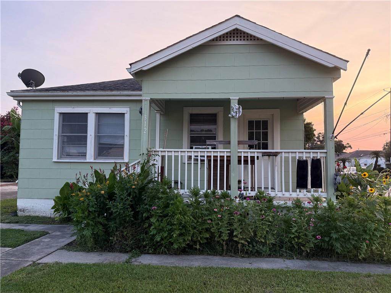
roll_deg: -0.4
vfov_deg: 56.8
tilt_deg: +3.1
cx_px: 196
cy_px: 146
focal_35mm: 24
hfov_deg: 71.6
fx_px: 271
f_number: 1.78
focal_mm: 6.76
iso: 200
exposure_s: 1/146
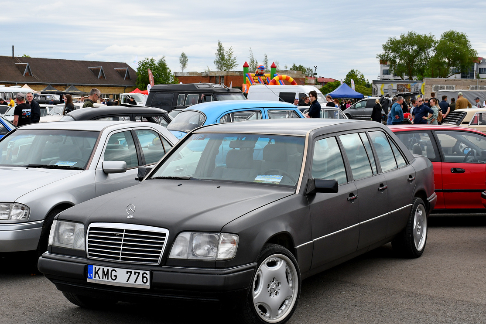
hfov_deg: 35.6
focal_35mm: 56
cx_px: 219
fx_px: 756
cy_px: 171
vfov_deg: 24.2
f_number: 6.3
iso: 200
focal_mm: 32
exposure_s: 1/800
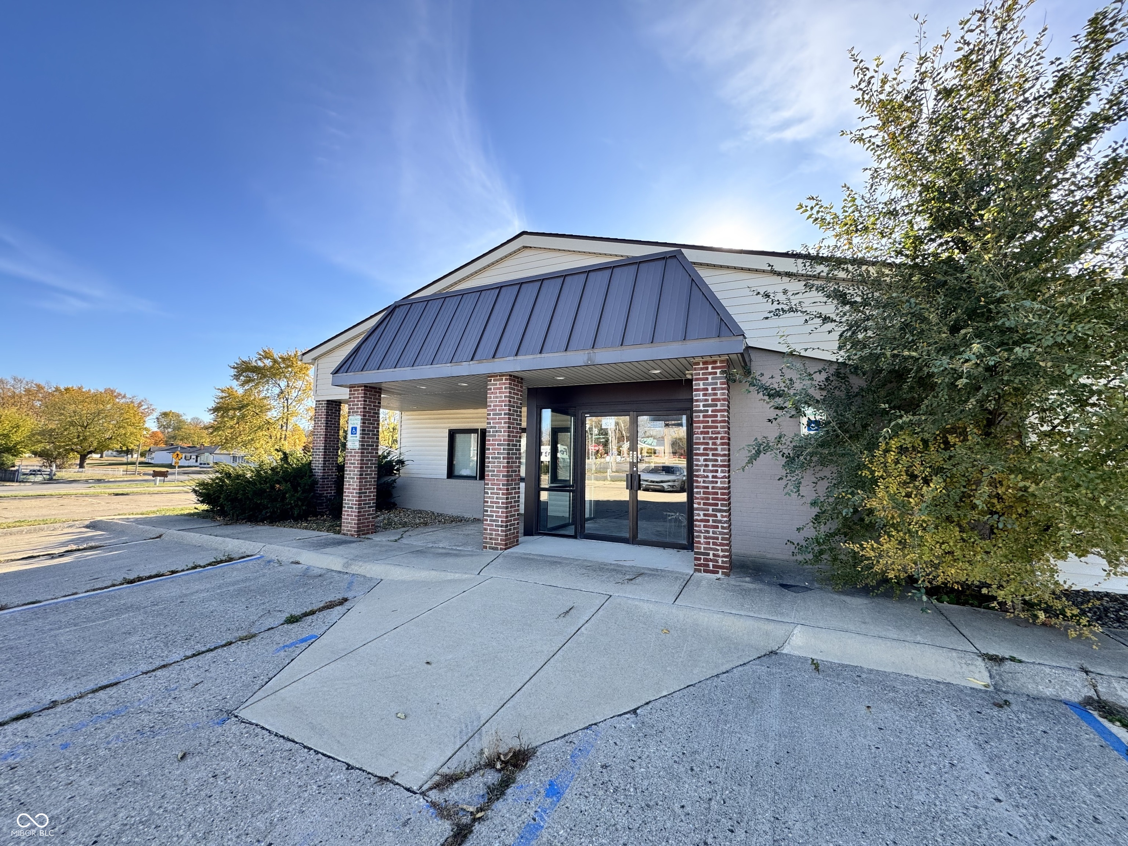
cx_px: 564
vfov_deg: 85.7
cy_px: 423
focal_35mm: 14
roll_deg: -1.3
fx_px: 456
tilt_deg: +3.7
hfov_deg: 102.1
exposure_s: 1/298
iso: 40
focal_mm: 2.22
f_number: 2.2
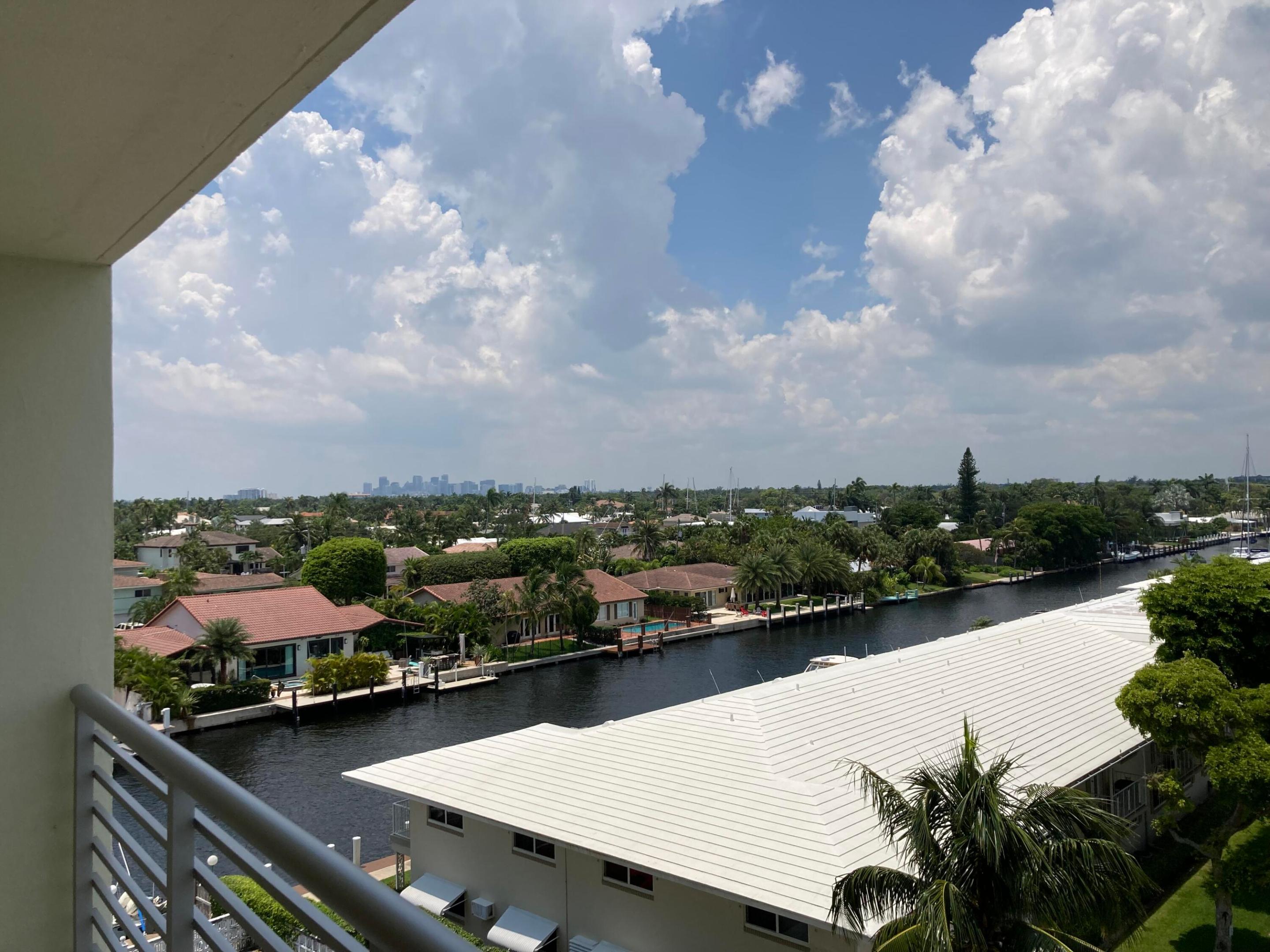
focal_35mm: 28
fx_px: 1027
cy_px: 476
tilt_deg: +0.7
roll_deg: +0.7
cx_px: 635
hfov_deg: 63.4
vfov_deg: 49.7
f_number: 1.8
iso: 25
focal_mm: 3.99
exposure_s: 1/4878
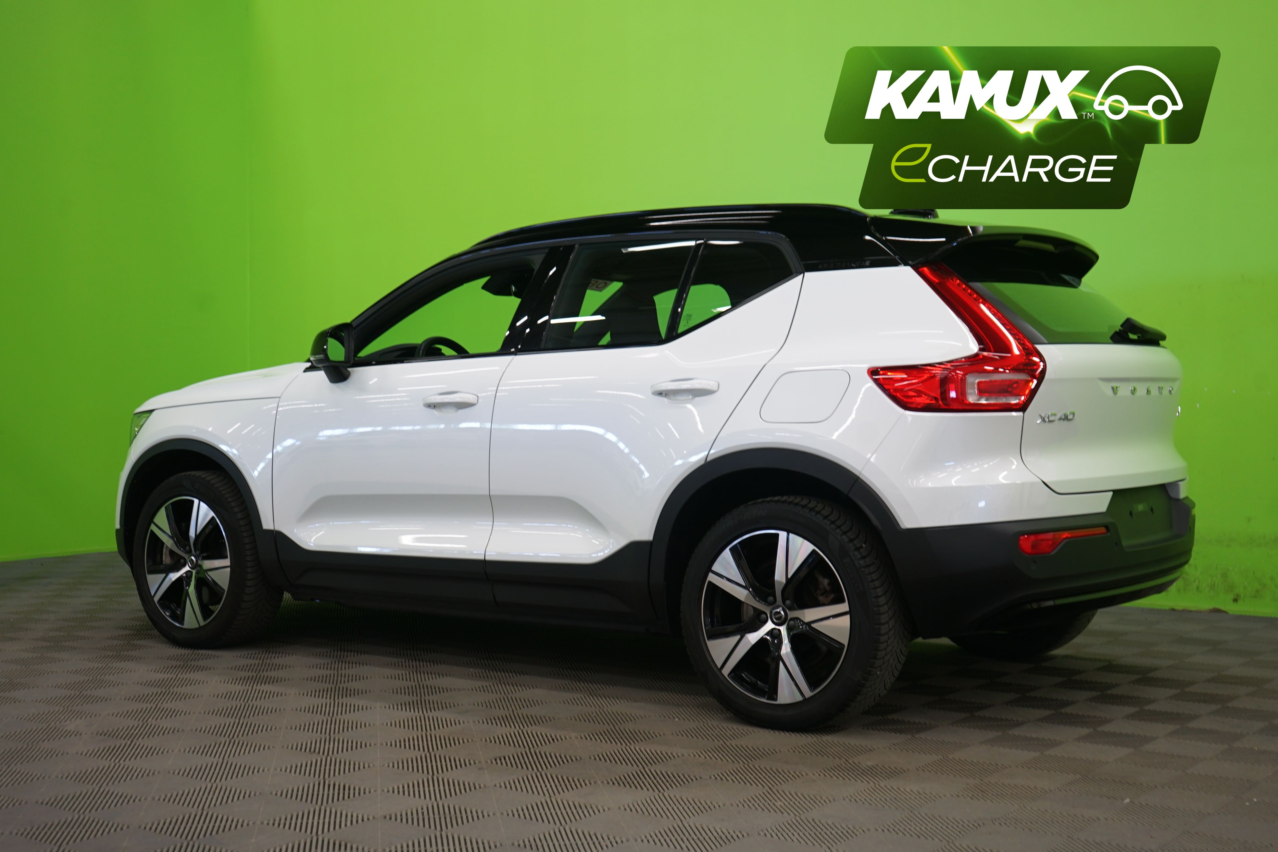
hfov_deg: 43.6
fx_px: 1597
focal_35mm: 45
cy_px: 426
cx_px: 639
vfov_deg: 29.9
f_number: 5
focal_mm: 45
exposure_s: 1/10
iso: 400
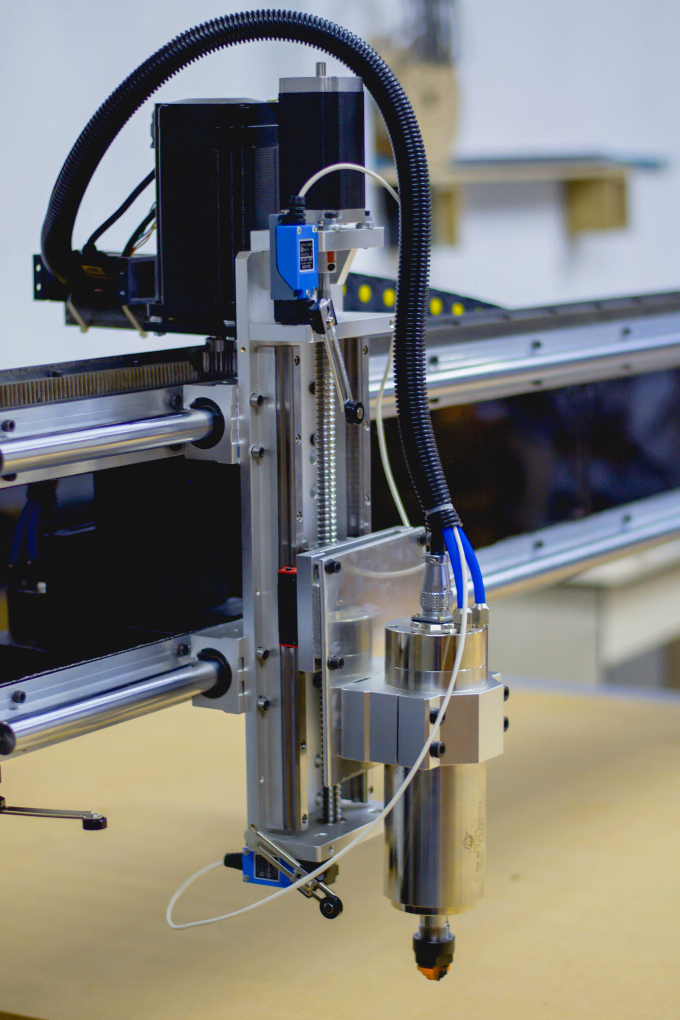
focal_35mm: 75
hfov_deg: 18.2
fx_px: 2125
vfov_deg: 27.0
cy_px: 510
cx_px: 340
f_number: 1.8
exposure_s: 1/50
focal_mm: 50
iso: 100
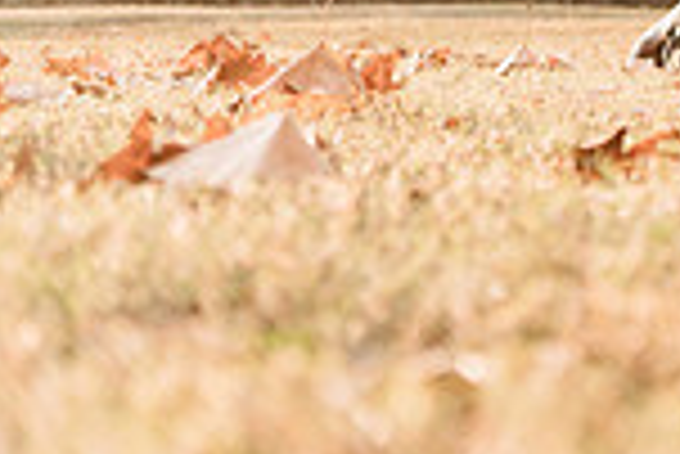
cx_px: 1276
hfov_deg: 12.2
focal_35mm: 153
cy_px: -450
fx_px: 2893
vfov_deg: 8.5
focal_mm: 35
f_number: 4
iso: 320
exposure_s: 1/1600
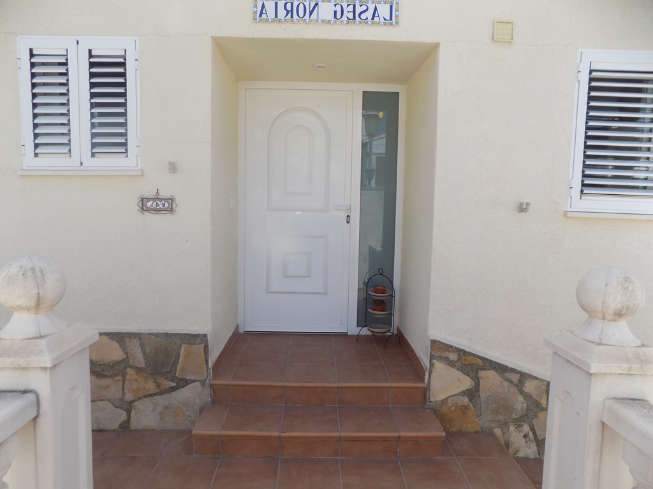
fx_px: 434
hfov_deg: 73.9
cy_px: 244
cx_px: 326
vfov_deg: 58.9
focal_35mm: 23
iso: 80
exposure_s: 1/640
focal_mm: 4
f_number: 3.1
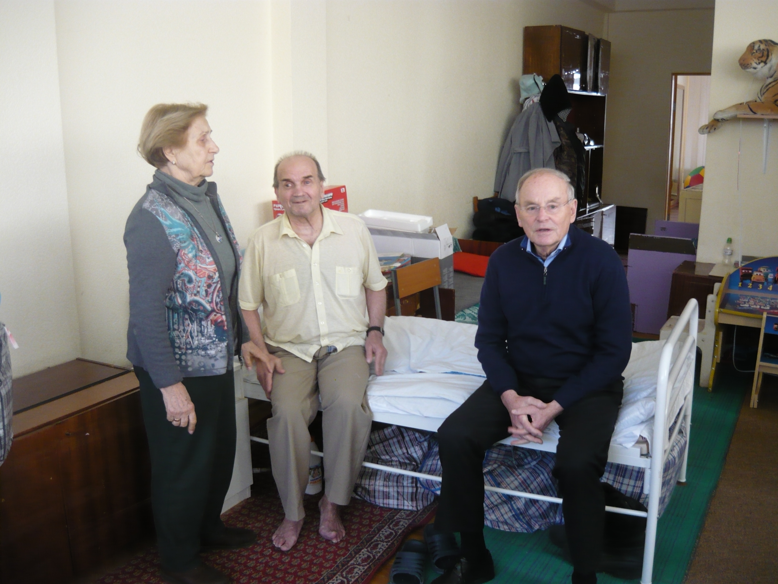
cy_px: 292
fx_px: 742
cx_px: 389
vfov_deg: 42.9
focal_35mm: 33
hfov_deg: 55.4
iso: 250
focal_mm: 5.5
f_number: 2.8
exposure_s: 1/30
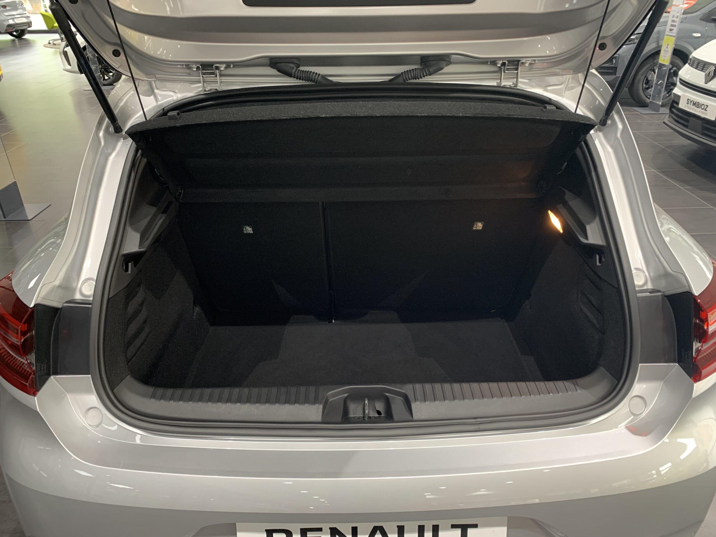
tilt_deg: -27.6
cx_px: 358
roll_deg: +0.1
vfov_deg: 53.1
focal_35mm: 26
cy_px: 268
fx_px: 538
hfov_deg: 67.3
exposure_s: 1/50
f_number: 1.8
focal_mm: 4.25
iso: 200
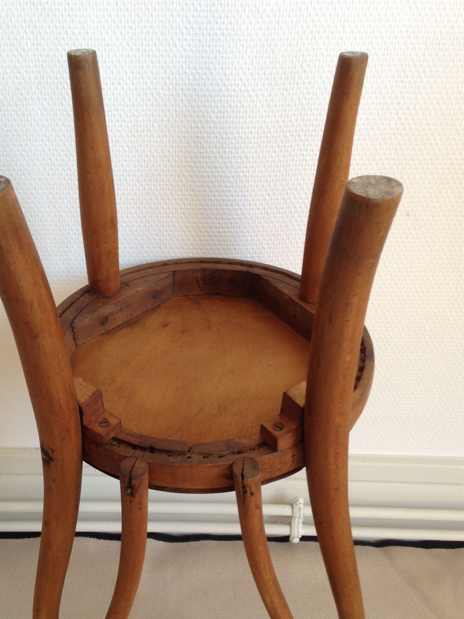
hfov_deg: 34.3
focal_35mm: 42
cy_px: 380
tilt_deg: -31.7
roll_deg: +0.3
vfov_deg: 44.5
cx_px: 195
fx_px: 751
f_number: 2.4
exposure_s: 1/30
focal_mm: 4.12
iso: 50
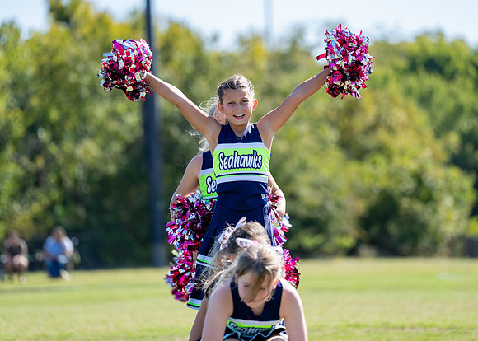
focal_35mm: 190
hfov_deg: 10.6
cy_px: 152
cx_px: 245
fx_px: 2577
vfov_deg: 7.6
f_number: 2.8
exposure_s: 1/2000
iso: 200
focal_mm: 160
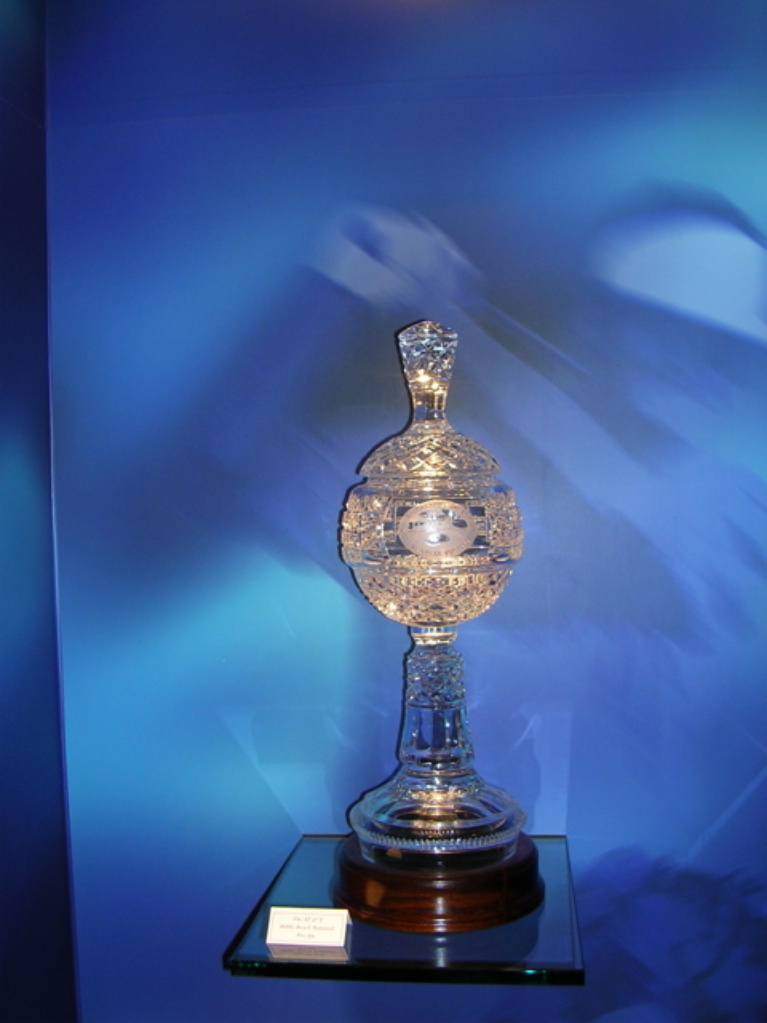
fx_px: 1123
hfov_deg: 37.7
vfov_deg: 49.0
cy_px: 512
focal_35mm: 38
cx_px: 384
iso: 50
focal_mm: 5.8
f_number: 2.8
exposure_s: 1/60.1
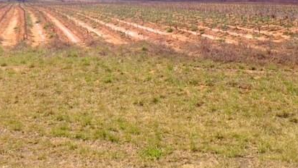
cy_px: 22
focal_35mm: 49
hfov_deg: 42.1
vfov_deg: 23.8
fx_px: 387
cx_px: 154
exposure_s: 1/3300
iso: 32
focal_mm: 4.15
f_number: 2.2
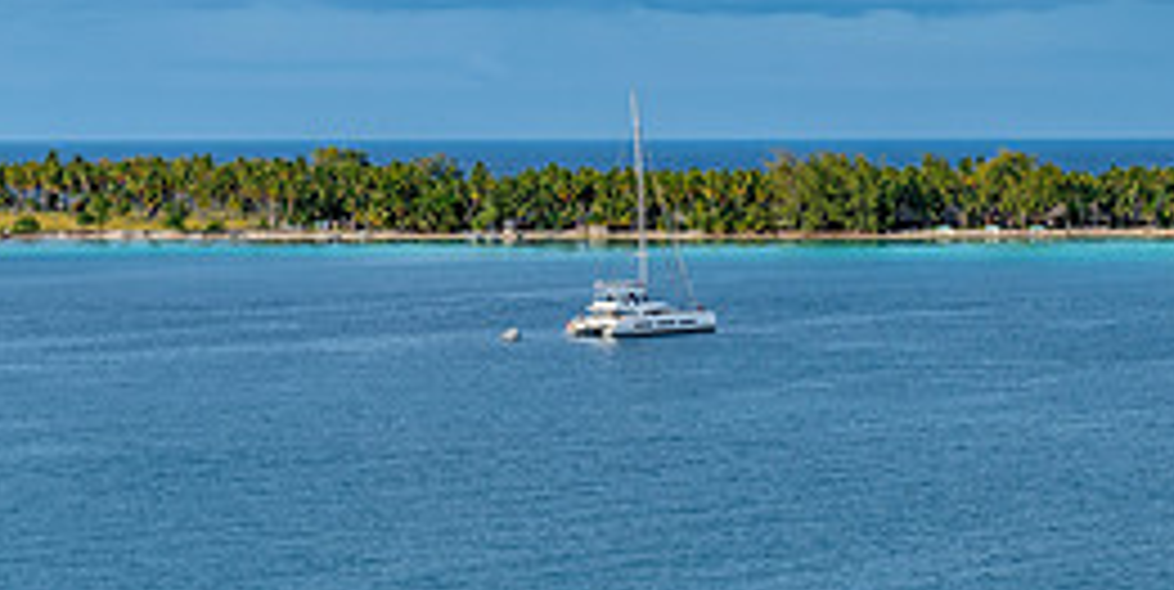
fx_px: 4068
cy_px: 370
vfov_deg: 8.3
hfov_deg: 16.0
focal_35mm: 134
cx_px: 1252
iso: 125
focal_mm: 55
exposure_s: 1/125
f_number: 7.1
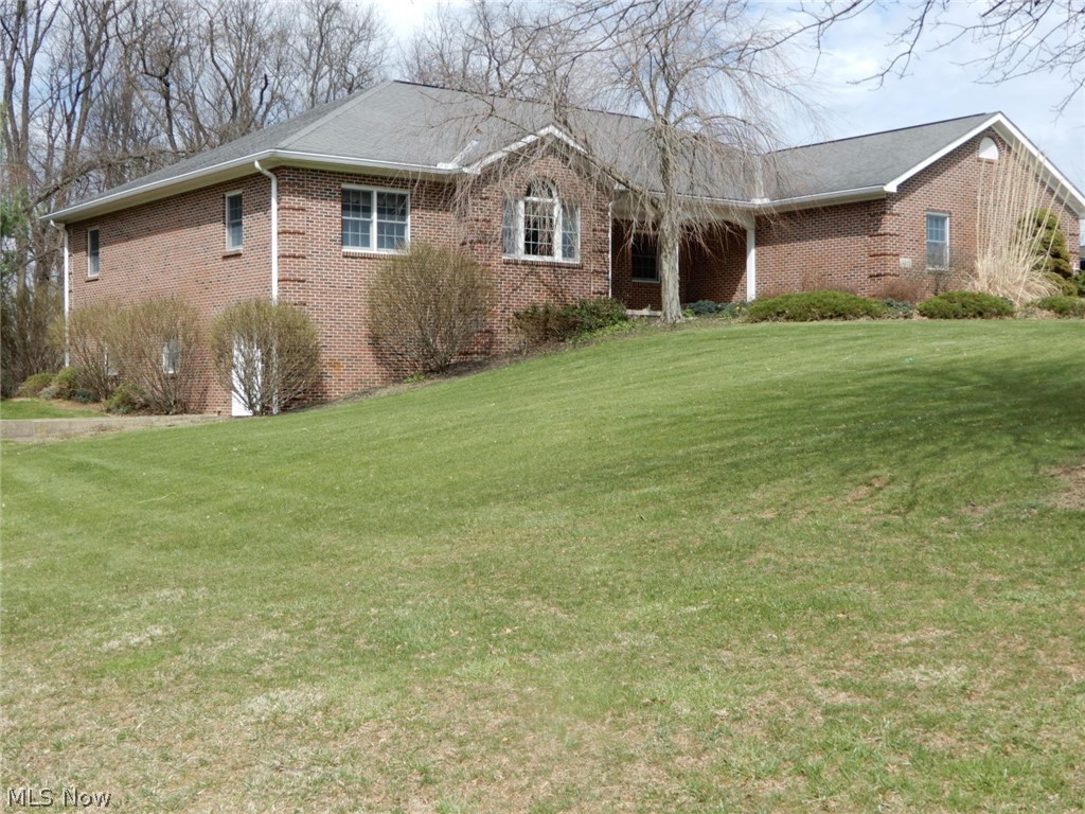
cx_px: 542
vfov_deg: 32.2
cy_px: 407
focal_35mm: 45
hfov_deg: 42.1
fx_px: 1410
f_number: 4
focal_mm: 8
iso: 80
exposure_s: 1/500
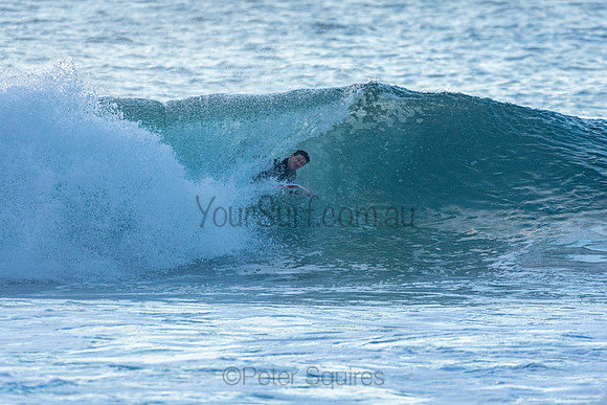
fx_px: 12142
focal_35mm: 720
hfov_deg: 2.9
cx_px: 304
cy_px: 202
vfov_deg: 1.9
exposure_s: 1/1250
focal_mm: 480
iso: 560
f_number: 5.6
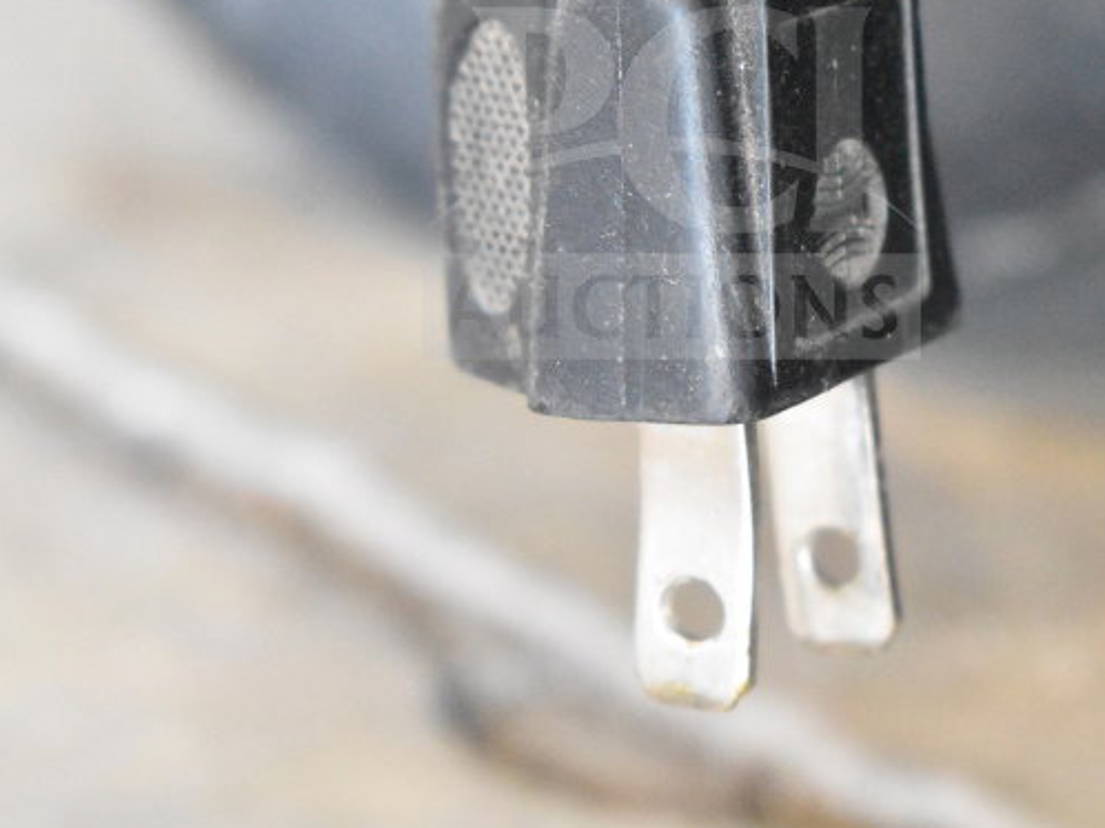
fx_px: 4655
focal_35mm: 146
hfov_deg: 13.5
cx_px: 670
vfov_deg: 10.1
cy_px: 183
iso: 11400
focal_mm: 55
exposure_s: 1/100
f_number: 5.6
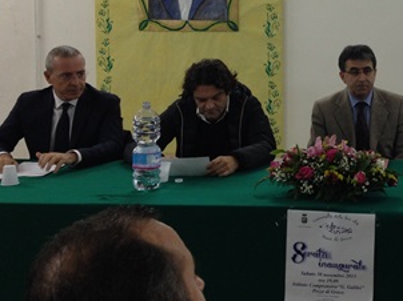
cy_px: 59
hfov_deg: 26.4
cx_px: 396
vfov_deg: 20.7
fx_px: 814
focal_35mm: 70
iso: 80
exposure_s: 1/20
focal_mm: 4.12
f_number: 2.4
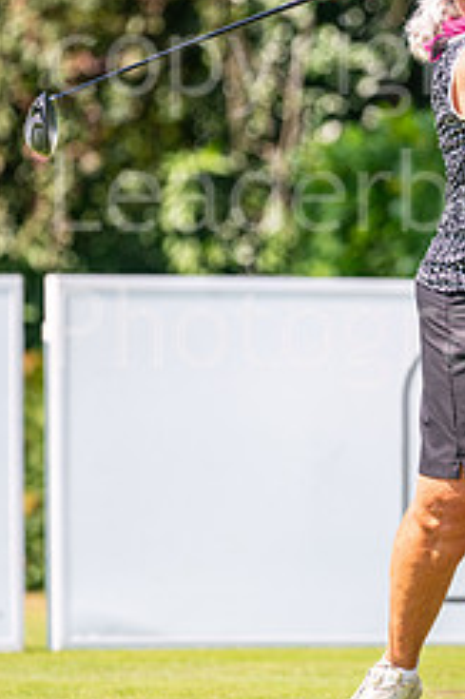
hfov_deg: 2.5
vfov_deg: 3.7
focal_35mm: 551
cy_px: 214
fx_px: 10690
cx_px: 368
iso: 200
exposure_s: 1/1600
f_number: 4.5
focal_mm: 300
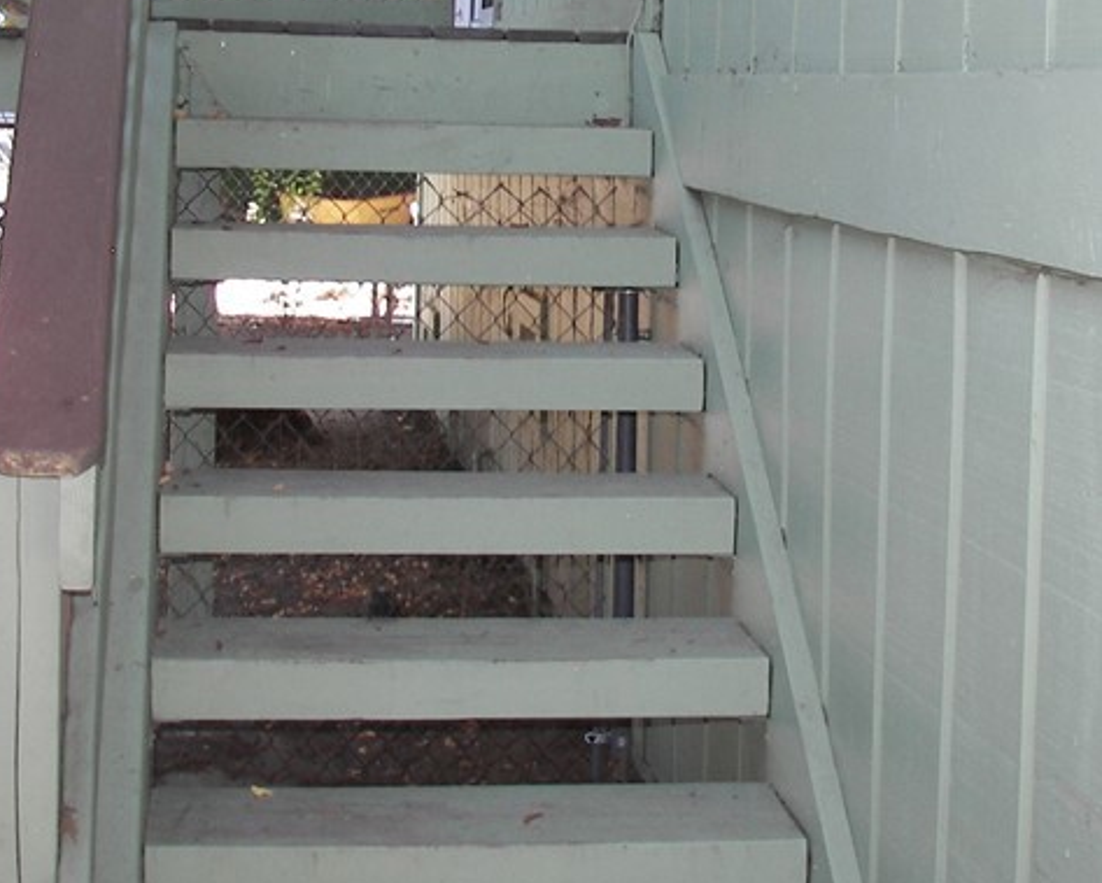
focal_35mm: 76
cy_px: 261
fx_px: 2480
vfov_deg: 20.1
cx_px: 571
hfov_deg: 25.0
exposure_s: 1/40
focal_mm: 6
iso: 50
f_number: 2.8
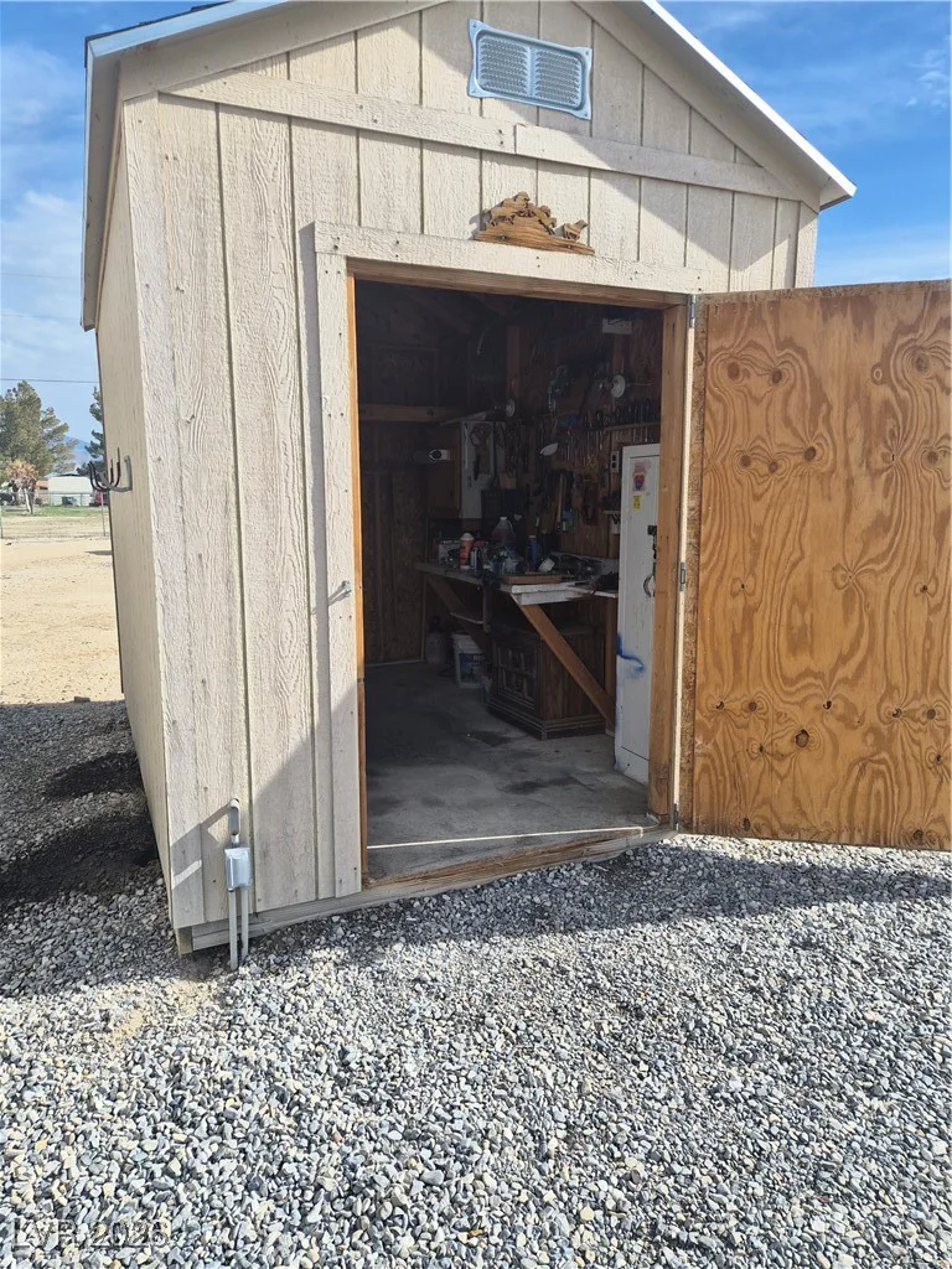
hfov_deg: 58.9
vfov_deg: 73.9
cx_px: 476
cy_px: 634
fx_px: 843
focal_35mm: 23
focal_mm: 5.4
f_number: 1.8
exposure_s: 1/4688
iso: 80
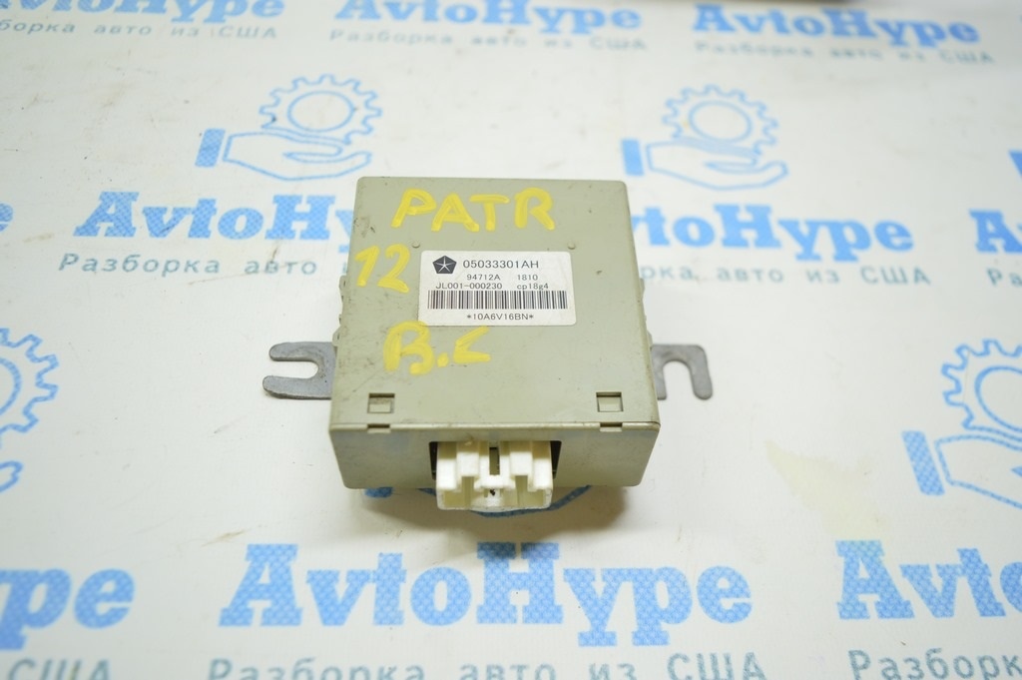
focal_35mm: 30
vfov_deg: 43.5
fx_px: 851
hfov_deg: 62.0
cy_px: 340
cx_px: 511
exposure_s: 1/40
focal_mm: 20
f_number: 3.8
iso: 400
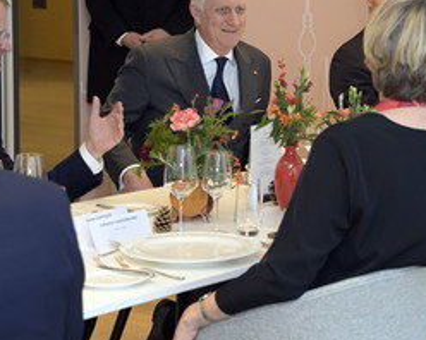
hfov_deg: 16.6
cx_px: 277
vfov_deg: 13.3
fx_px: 1461
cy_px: 113
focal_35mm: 116
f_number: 5.6
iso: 1600
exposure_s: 1/125
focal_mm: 68
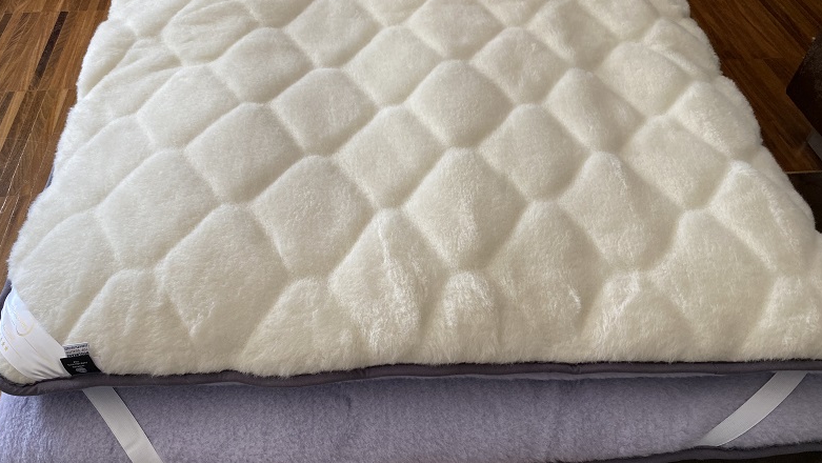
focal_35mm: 29
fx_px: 632
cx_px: 407
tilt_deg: -48.5
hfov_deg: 66.0
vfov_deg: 40.2
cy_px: 232
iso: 125
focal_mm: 4.25
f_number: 1.8
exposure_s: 1/122
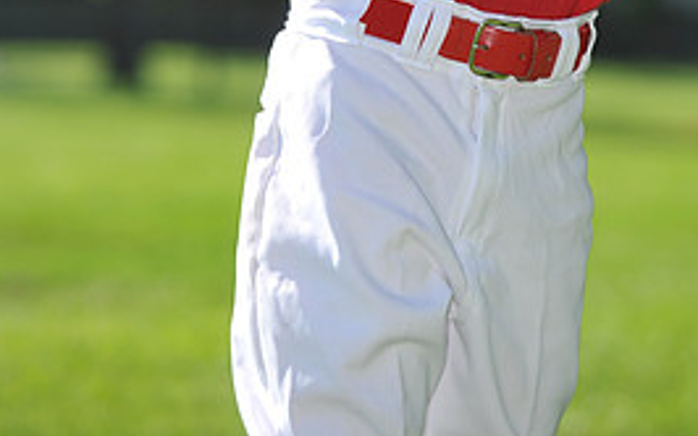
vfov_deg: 3.6
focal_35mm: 367
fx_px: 6978
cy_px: -323
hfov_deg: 5.7
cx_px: 386
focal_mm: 165
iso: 200
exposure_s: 1/640
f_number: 5.6
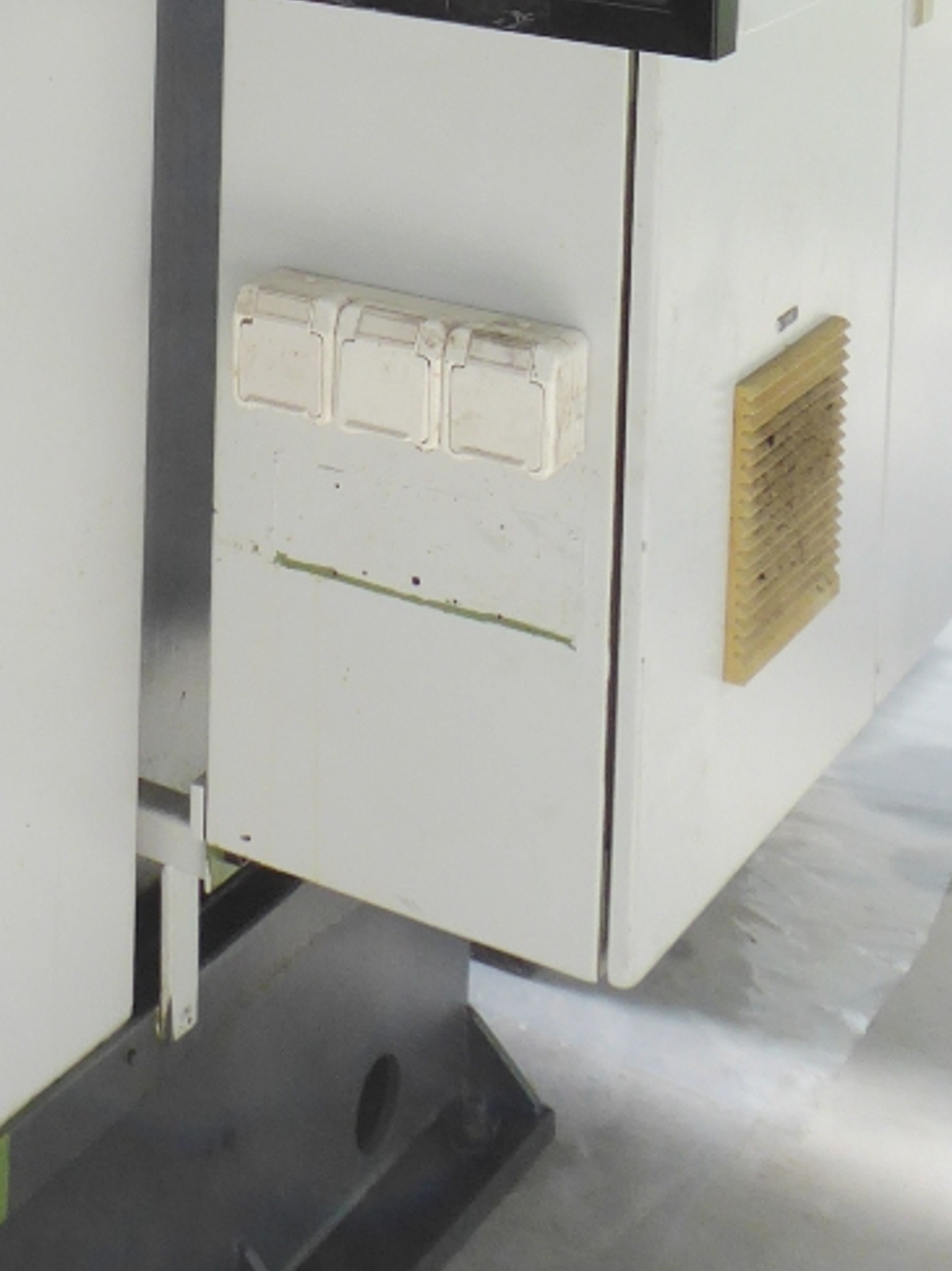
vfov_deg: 25.0
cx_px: -263
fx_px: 2531
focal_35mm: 69
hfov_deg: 19.7
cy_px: -311
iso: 80
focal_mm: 4.3
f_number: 3.3
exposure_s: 1/100
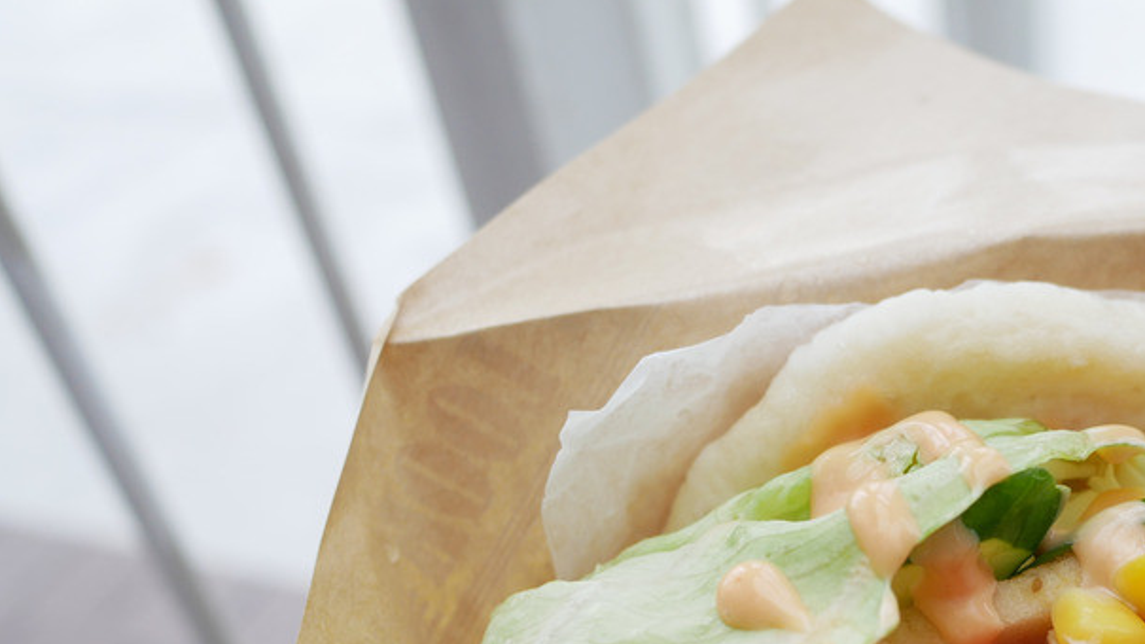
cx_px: 854
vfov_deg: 21.3
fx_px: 1639
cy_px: 674
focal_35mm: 54
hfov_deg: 37.6
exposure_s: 1/250
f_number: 2.8
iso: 200
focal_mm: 15
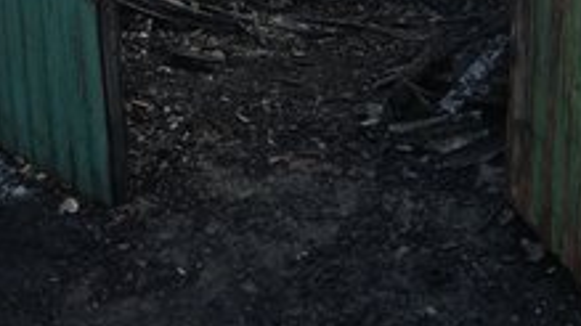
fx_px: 708
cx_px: 297
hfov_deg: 44.6
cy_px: -15
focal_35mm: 46
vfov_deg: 24.5
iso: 200
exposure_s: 1/320
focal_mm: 24
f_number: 2.8
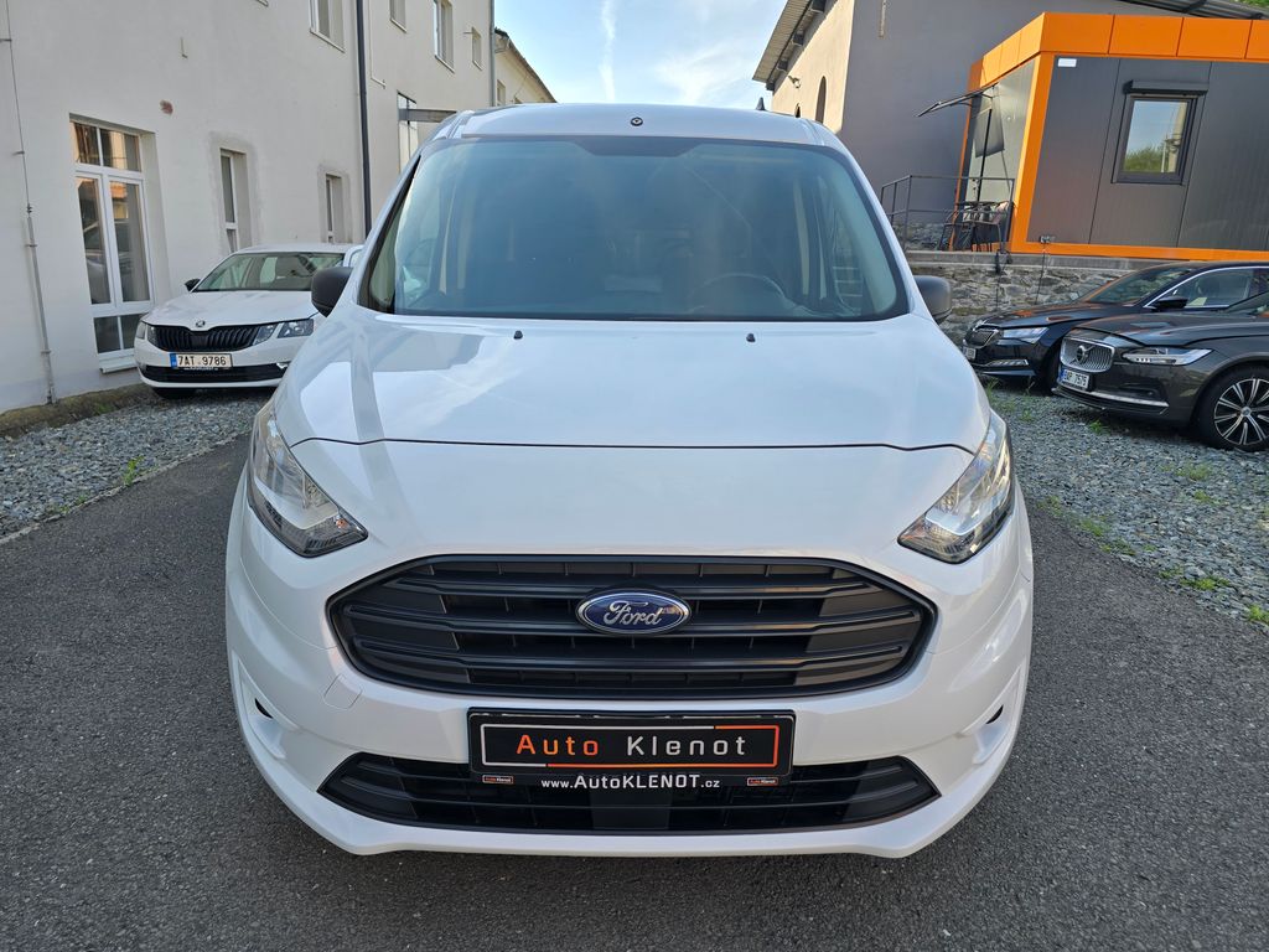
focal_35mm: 23
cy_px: 476
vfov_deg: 58.9
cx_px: 634
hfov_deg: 73.9
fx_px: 843
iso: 12
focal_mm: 6.3
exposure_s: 1/479
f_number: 1.7
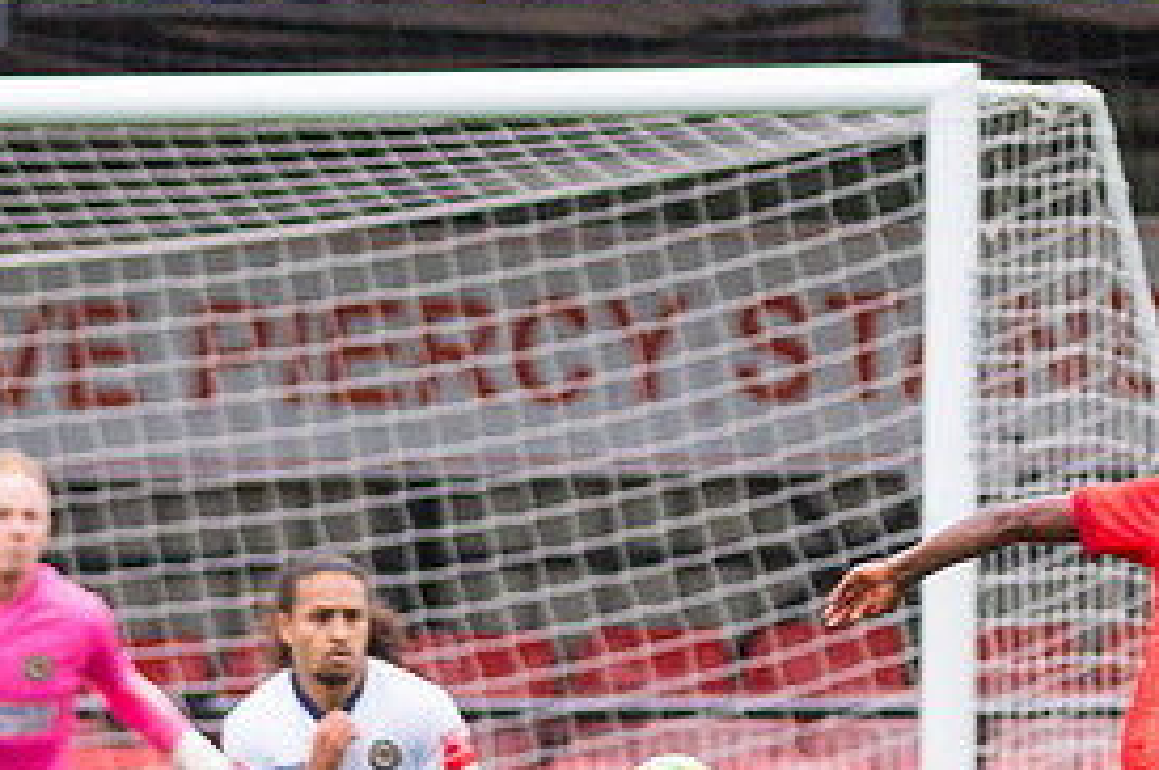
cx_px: 439
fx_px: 38233
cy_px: 813
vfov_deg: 1.2
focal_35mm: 1189
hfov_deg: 1.7
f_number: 2.8
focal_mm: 300
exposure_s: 1/1600
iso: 1600
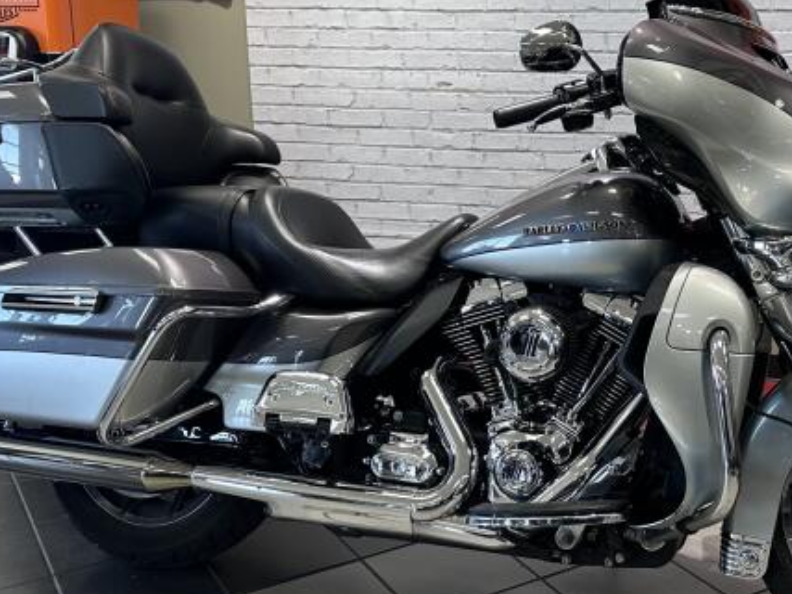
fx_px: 1029
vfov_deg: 32.1
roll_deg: -1.1
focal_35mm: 45
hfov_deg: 41.4
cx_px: 543
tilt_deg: -10.9
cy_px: 256
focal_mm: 6.86
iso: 160
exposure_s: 1/120
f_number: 1.78
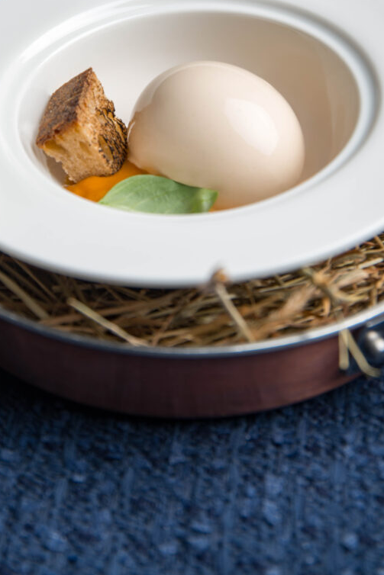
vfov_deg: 24.0
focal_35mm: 84
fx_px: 1343
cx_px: 129
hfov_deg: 16.2
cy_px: 159
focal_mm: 55
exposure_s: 1/125
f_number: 7.1
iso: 100
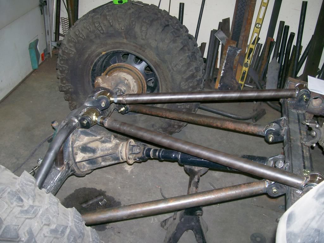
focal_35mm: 36
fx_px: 337
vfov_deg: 39.7
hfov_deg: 51.4
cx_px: 162
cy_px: 122
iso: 80
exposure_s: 1/64
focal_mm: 6
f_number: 2.7
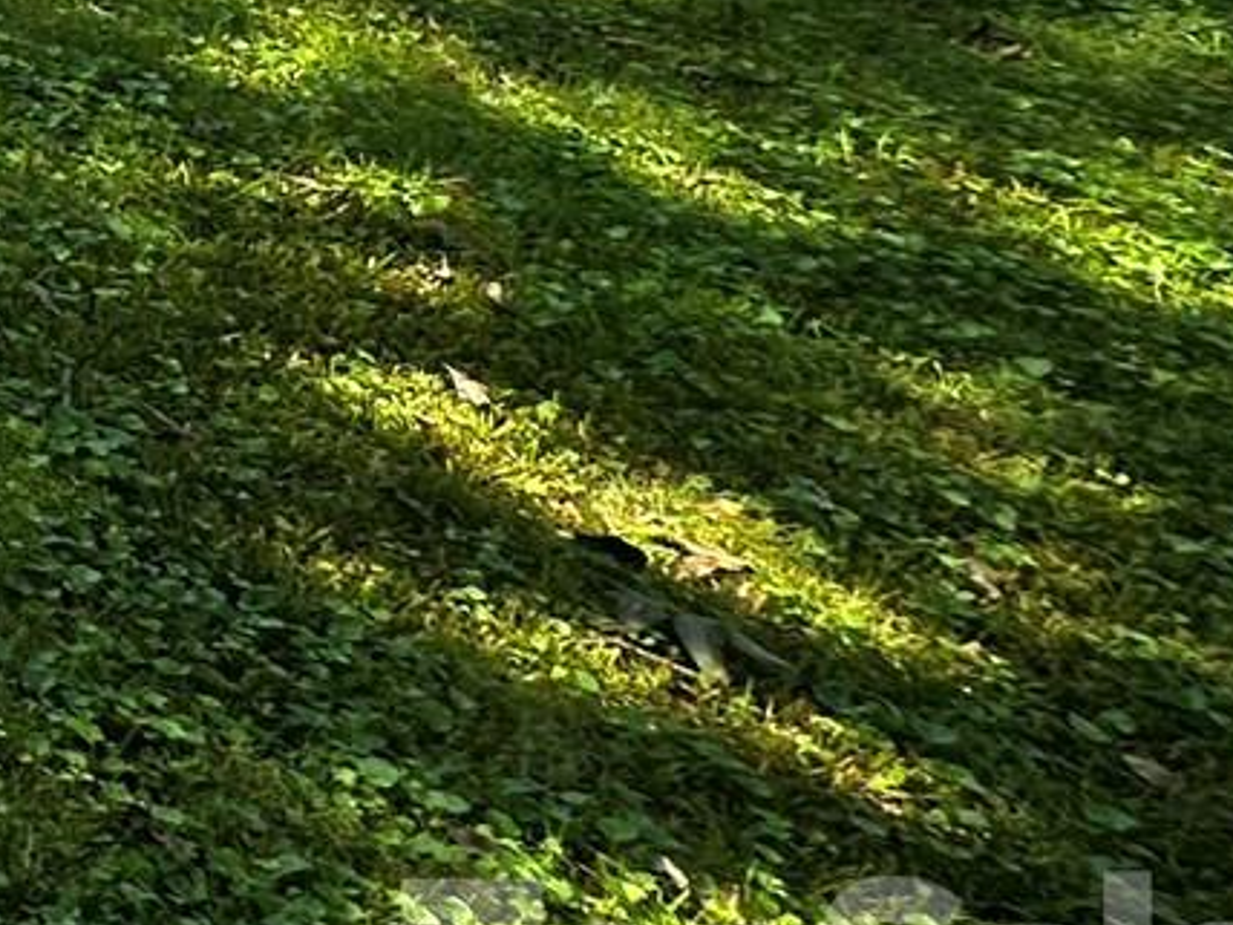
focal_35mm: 67
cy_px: -769
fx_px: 2386
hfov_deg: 15.8
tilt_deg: -2.2
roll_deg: -2.0
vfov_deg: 17.5
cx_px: -1631
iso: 40
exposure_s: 1/230
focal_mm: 2.22
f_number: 2.2
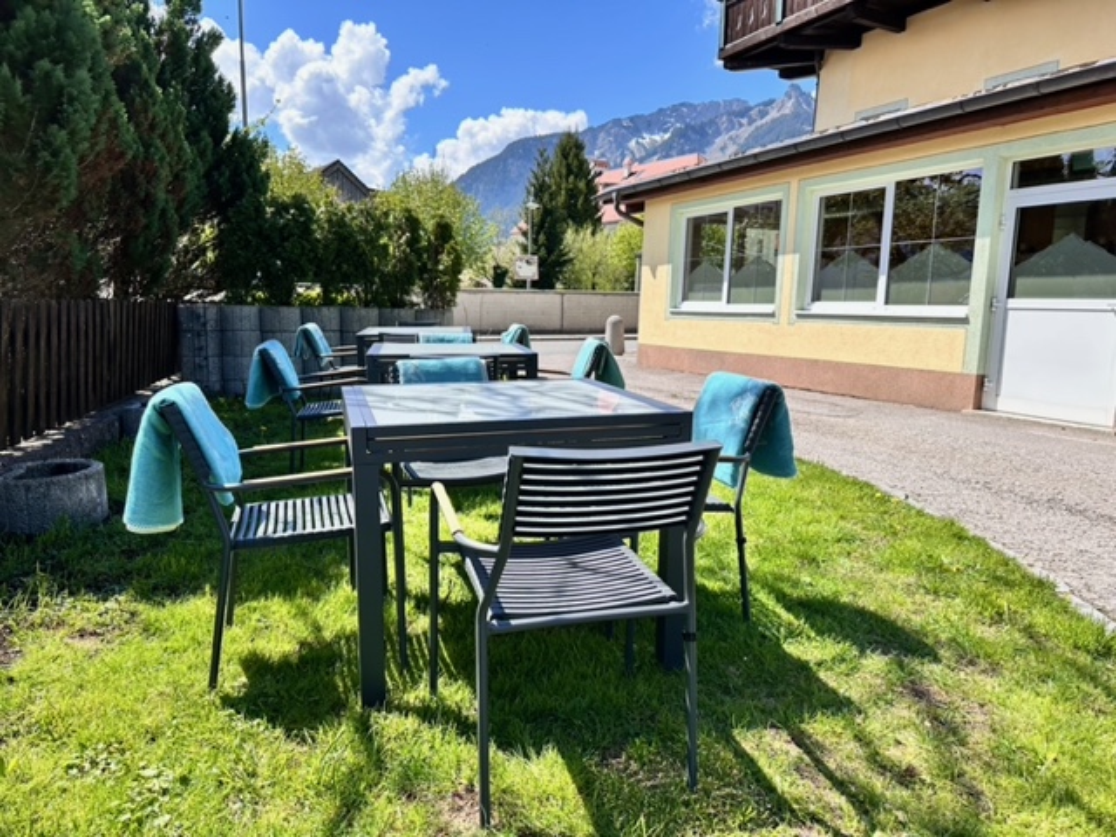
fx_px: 774
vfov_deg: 56.8
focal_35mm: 24
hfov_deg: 71.6
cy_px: 418
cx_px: 558
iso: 80
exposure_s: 1/2660
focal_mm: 6.86
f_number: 1.78
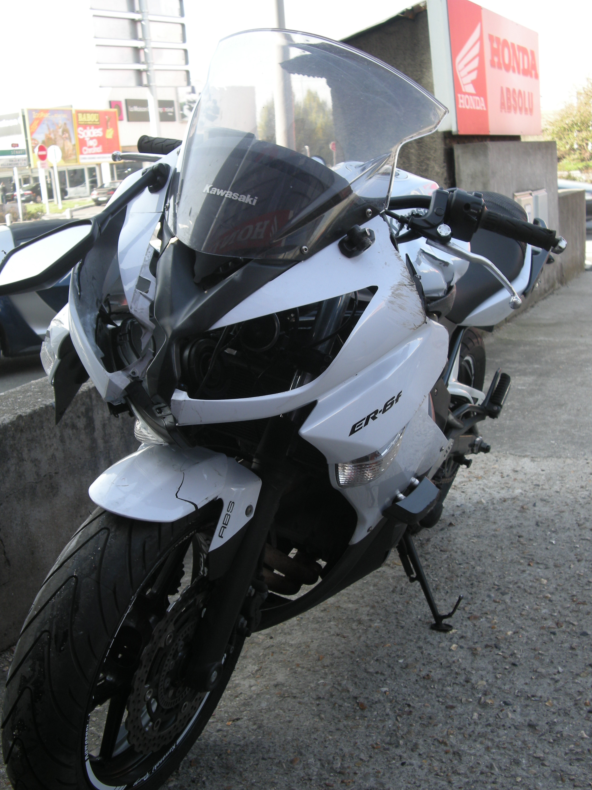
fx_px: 958
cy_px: 423
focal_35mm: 42
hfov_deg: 34.3
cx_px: 298
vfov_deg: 44.8
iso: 64
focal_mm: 7.9
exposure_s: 1/129
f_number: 2.8
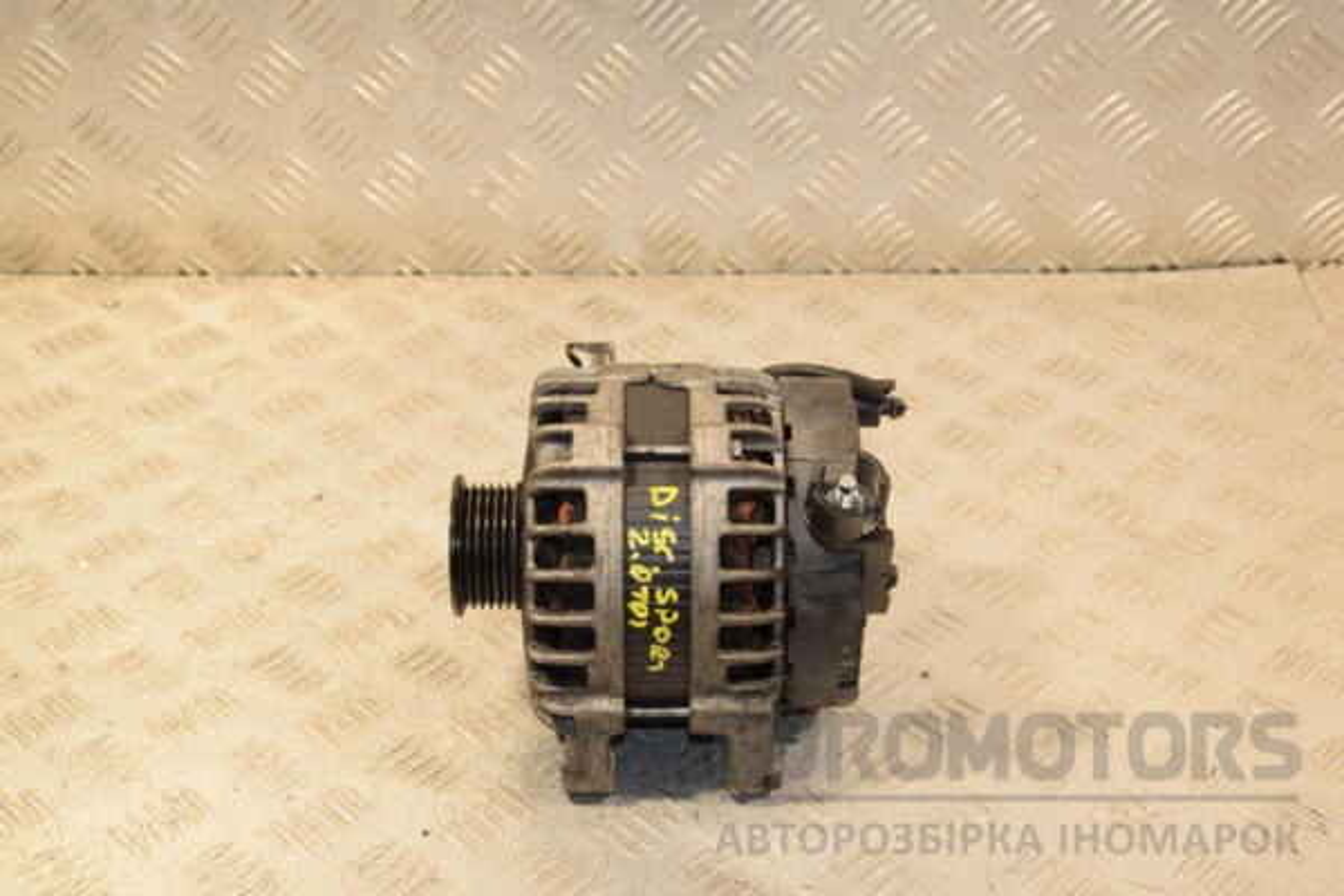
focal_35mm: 57
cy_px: 448
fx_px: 2128
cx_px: 672
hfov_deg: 35.1
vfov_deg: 23.8
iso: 800
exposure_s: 1/200
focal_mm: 38
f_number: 6.3
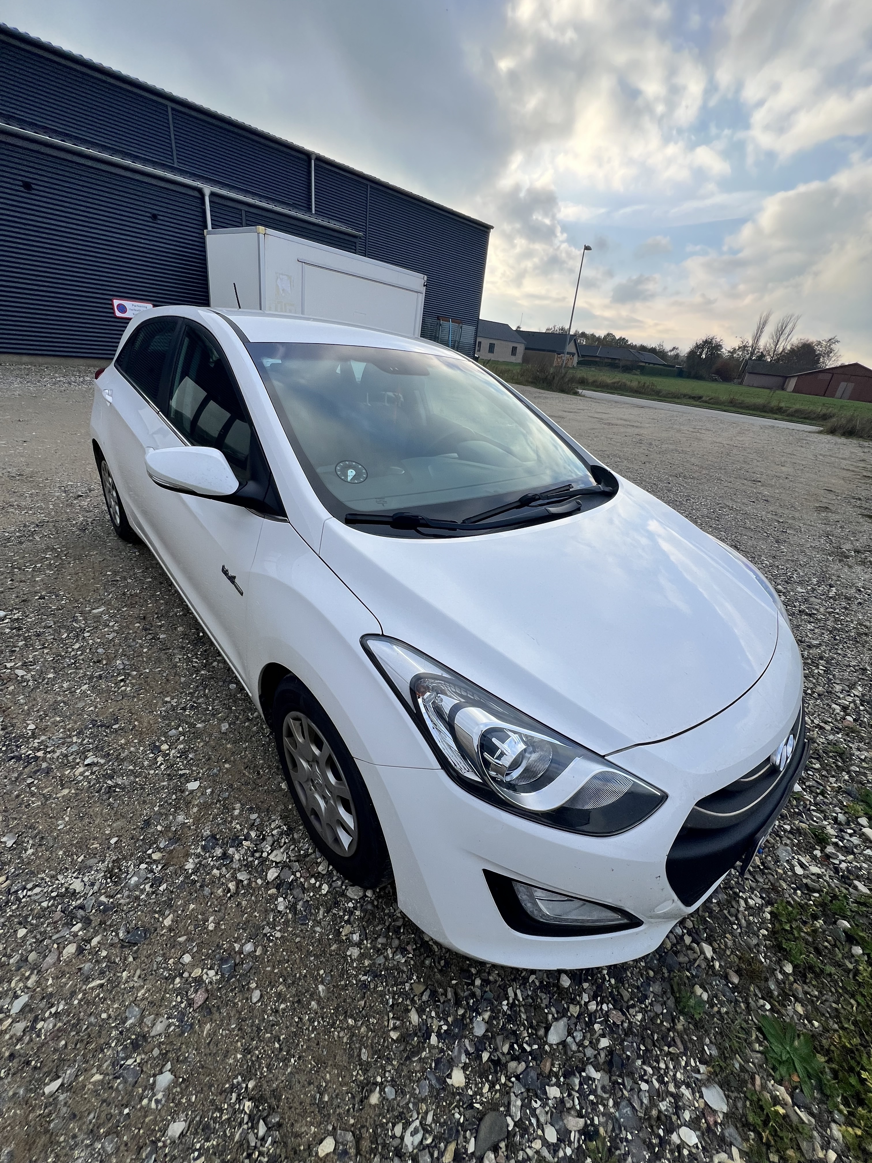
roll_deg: -7.8
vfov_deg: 106.2
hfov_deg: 89.9
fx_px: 437
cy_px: 582
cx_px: 436
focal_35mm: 13
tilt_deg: -26.2
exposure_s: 1/447
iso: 32
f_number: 1.8
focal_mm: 1.57
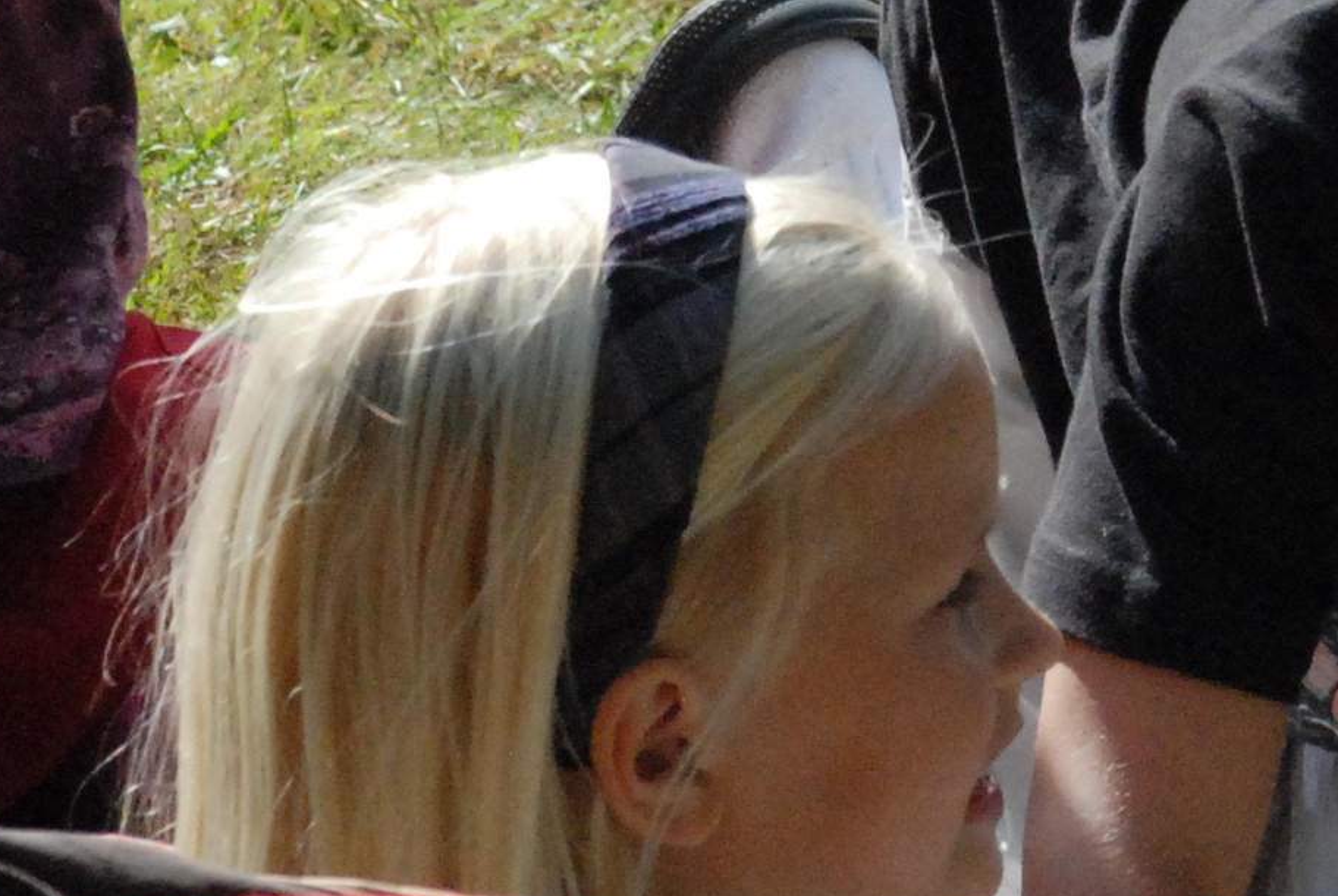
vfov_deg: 2.4
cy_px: -449
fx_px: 21327
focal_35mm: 573
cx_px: 637
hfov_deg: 3.6
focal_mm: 90
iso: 1600
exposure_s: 1/1600
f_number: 10
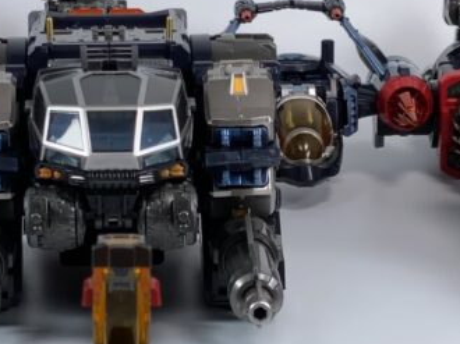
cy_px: 180
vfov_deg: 7.1
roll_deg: +0.2
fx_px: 2762
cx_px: 91
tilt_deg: -10.5
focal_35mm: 208
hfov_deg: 9.5
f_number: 2
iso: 25
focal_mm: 6
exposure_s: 1/122
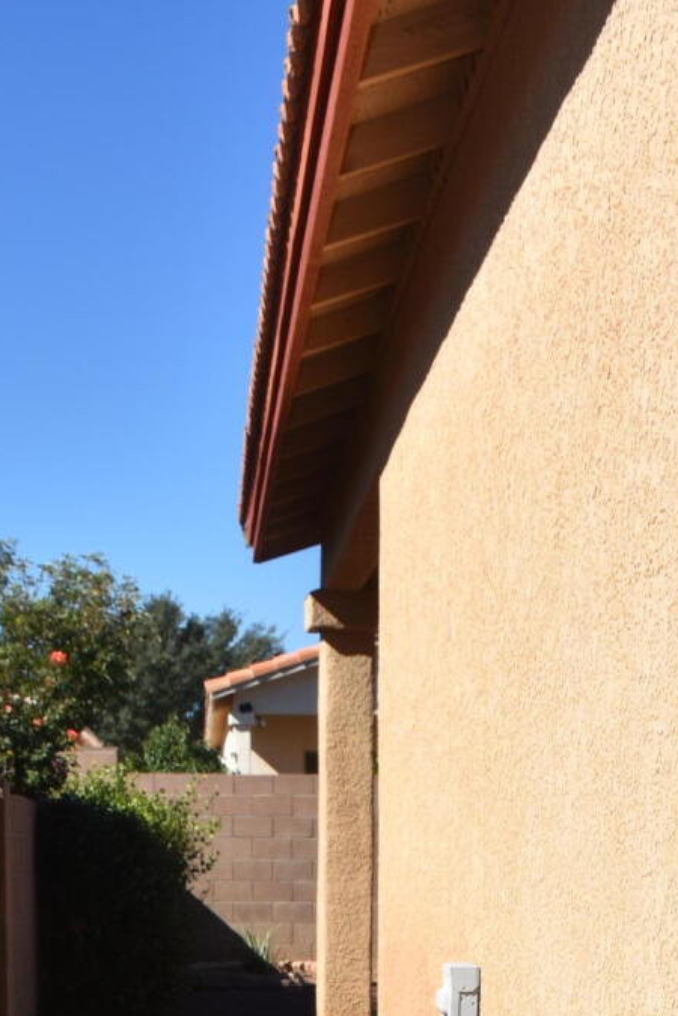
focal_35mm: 80
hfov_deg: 17.1
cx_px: 344
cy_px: 1431
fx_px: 2260
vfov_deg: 22.0
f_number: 9
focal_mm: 18
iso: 100
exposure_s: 1/250
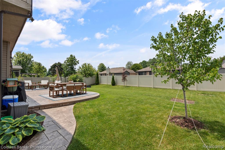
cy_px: 75
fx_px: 100
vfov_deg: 73.7
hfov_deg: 96.8
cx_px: 112
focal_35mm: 16
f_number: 9
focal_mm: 16
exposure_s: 1/320
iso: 100
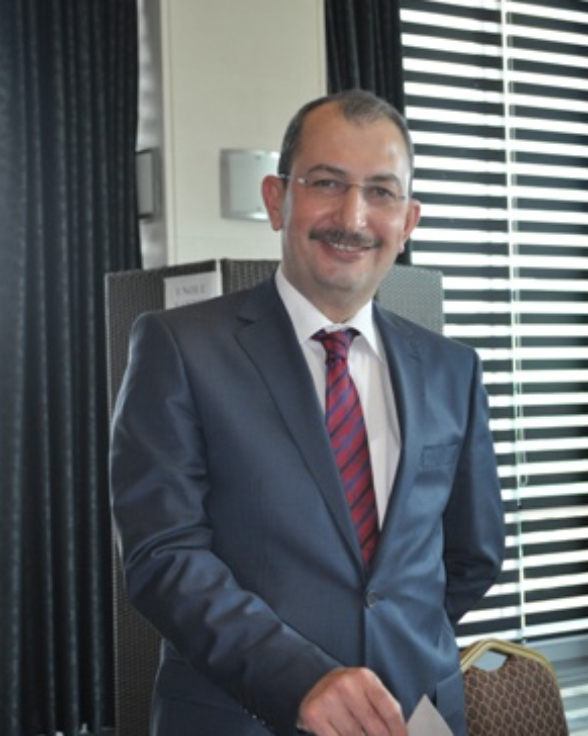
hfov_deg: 25.1
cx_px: 289
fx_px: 1318
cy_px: 398
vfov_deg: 31.2
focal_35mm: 61
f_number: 5
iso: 800
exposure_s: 1/125
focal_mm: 35
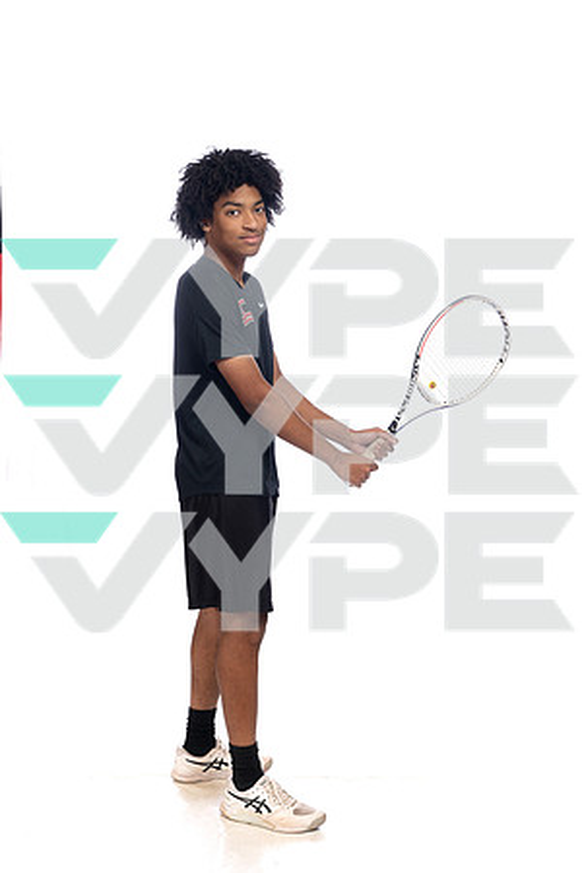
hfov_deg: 27.0
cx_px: 291
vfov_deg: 39.6
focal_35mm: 50
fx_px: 1212
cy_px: 436
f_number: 7.1
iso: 800
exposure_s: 1/250
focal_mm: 50
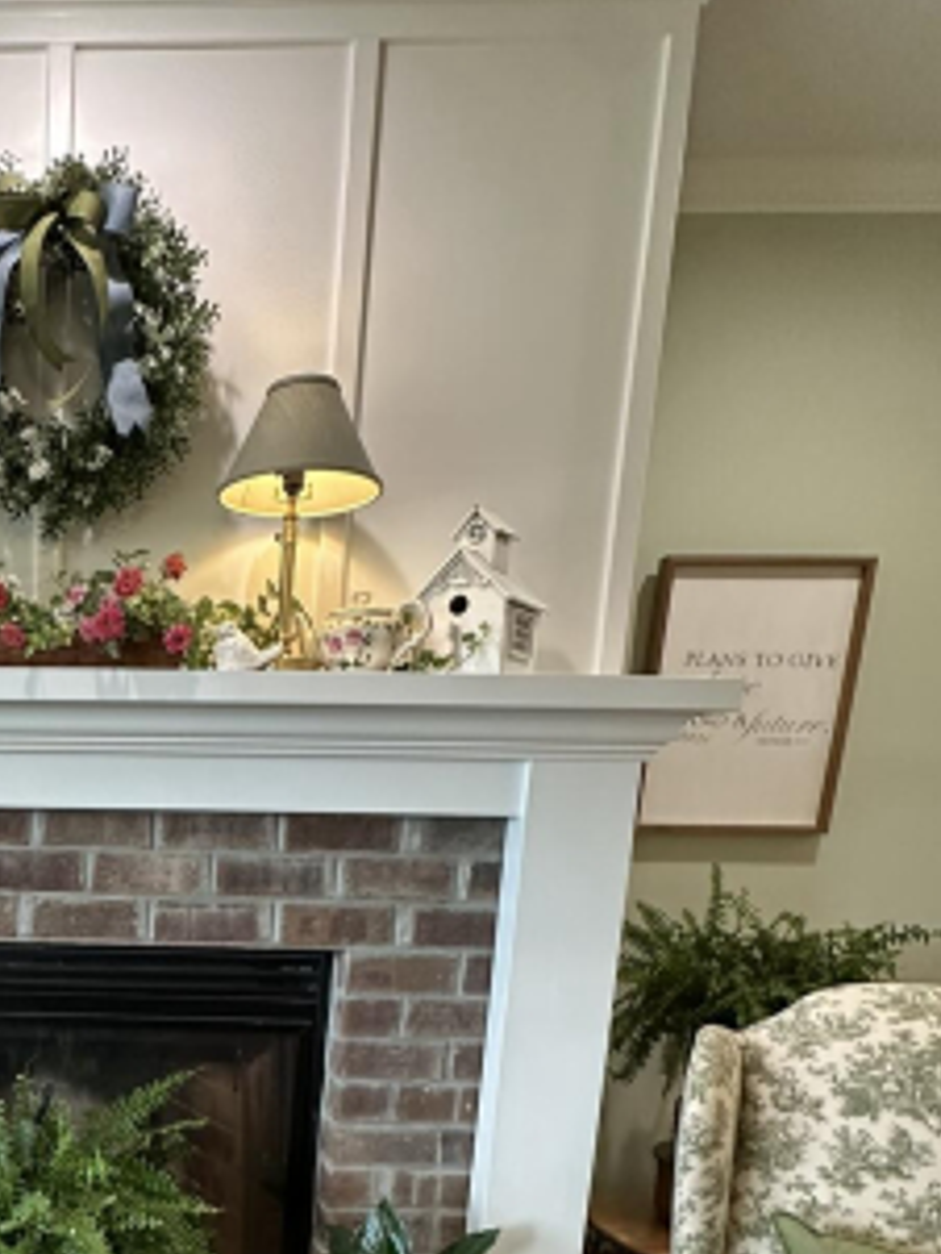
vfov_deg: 54.0
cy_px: 1019
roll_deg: -1.5
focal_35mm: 31
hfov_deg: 40.1
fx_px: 1123
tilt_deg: -10.4
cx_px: 8
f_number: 2.2
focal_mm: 2.22
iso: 250
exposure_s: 1/120
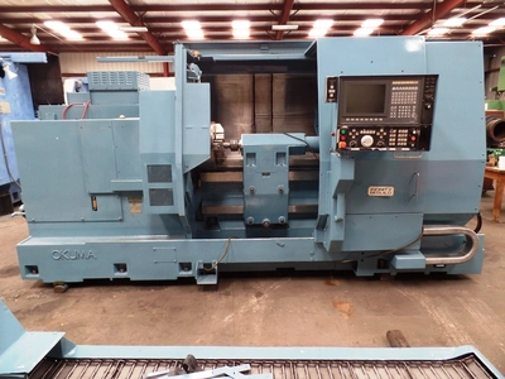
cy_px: 190
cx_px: 252
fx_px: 336
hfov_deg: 73.9
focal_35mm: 23
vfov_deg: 58.9
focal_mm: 4.1
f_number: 2.8
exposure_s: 1/30
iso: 200
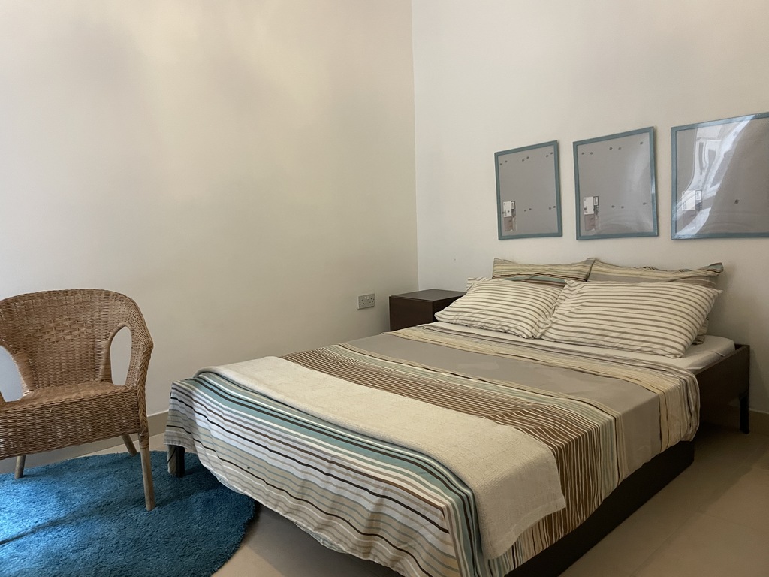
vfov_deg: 53.1
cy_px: 288
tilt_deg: -9.0
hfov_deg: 67.3
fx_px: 578
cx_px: 384
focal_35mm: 26
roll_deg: +1.4
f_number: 1.6
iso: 320
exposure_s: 1/50
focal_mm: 4.2
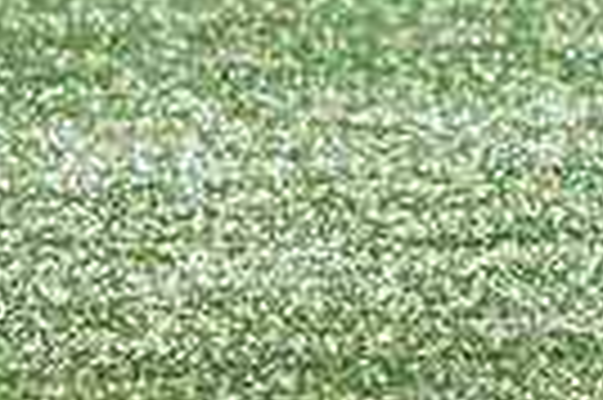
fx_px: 40368
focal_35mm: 2413
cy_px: -461
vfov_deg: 0.6
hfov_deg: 0.9
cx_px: 684
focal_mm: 170
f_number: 2.8
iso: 160
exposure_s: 1/1600
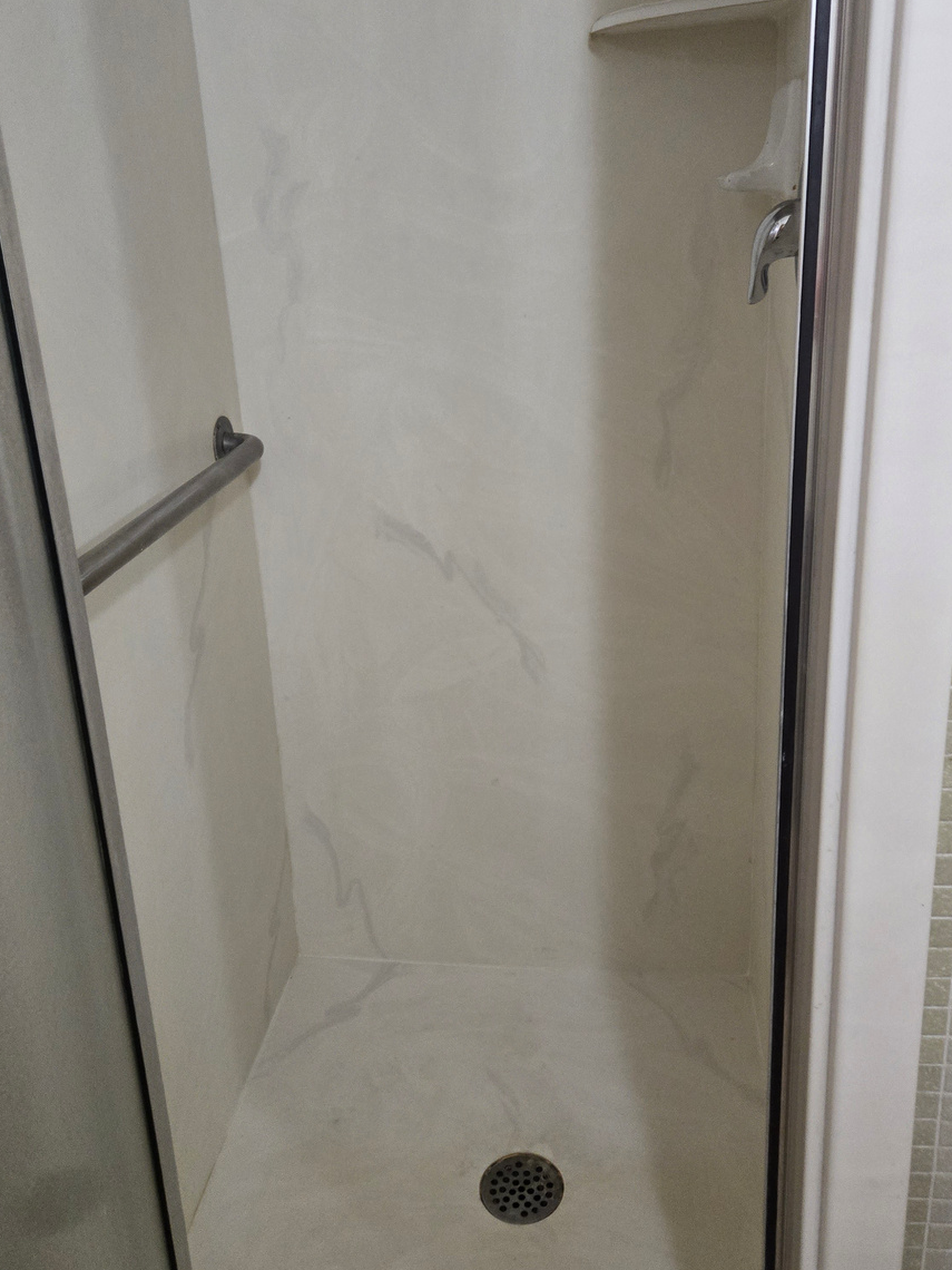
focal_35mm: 31
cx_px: 528
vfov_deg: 58.3
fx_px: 1137
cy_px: 592
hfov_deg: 45.4
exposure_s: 1/120
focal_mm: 5.4
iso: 500
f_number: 1.8
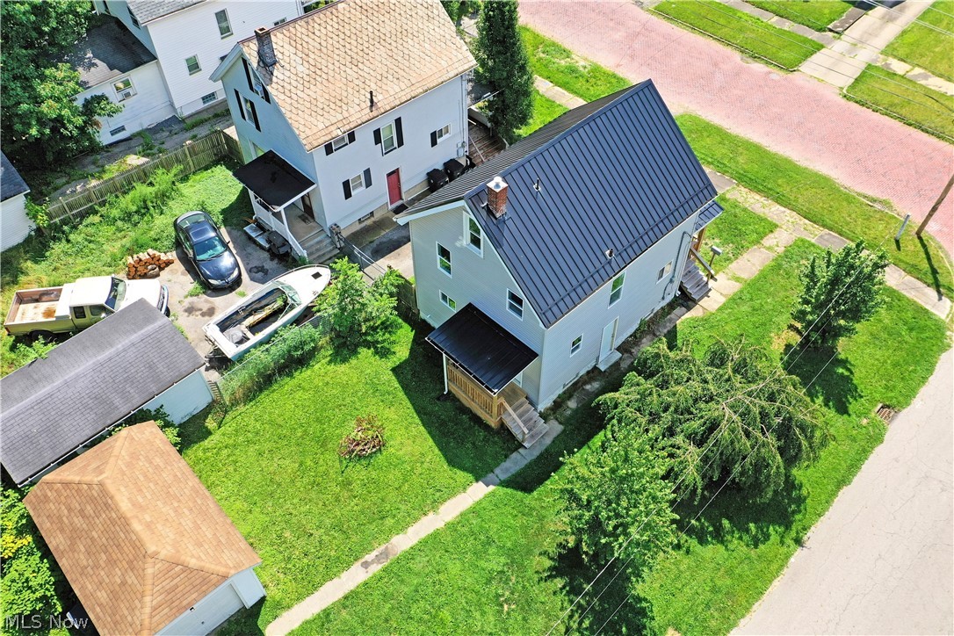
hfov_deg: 65.5
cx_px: 477
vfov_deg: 46.4
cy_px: 318
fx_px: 742
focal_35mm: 28
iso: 100
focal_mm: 10.26
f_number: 5.6
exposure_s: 1/400
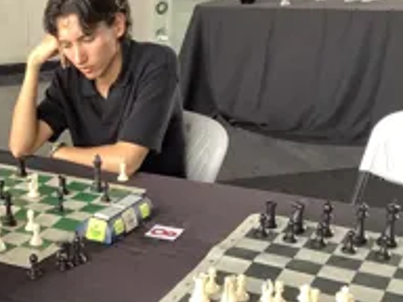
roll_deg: +1.7
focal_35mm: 62
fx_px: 722
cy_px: 231
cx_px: 25
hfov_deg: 29.6
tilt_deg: -24.7
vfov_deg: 23.4
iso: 80
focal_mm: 3.3
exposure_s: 1/60
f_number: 2.4
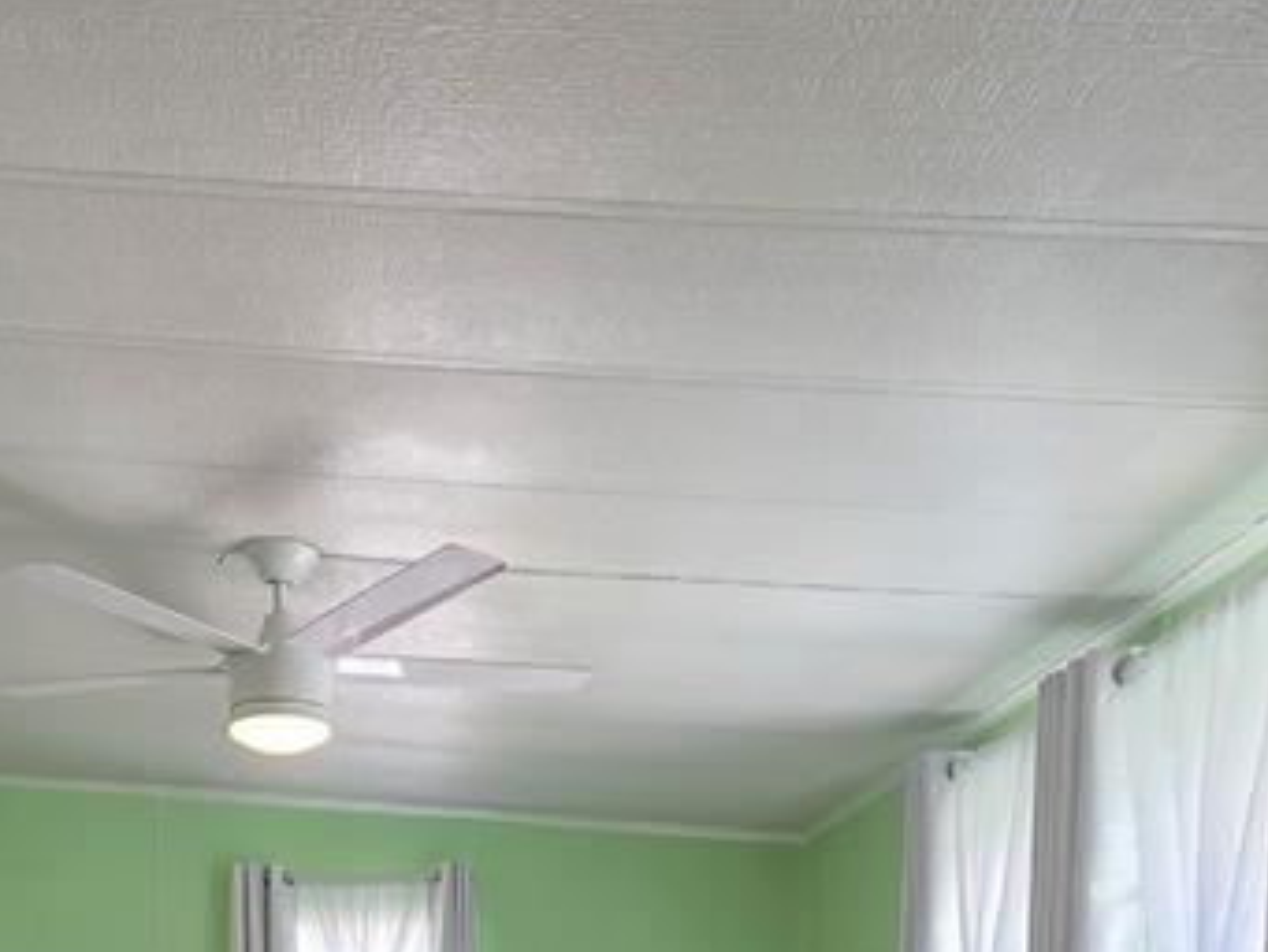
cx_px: 324
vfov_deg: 30.0
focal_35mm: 39
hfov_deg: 46.2
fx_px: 1429
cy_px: 1209
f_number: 1.9
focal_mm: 2.2
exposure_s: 1/60
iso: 160
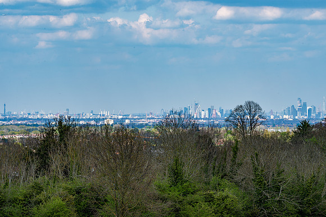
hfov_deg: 10.2
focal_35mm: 201
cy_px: 108
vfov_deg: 6.8
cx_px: 163
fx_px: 1822
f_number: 14
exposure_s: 1/100
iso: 100
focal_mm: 200
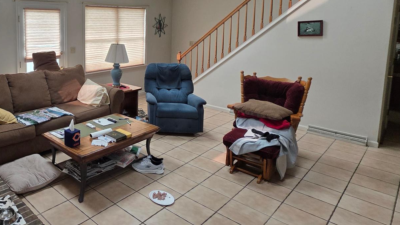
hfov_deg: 67.2
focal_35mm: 24
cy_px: 61
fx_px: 255
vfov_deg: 46.3
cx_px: 66
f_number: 1.9
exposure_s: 1/359
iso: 320
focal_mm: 2.2
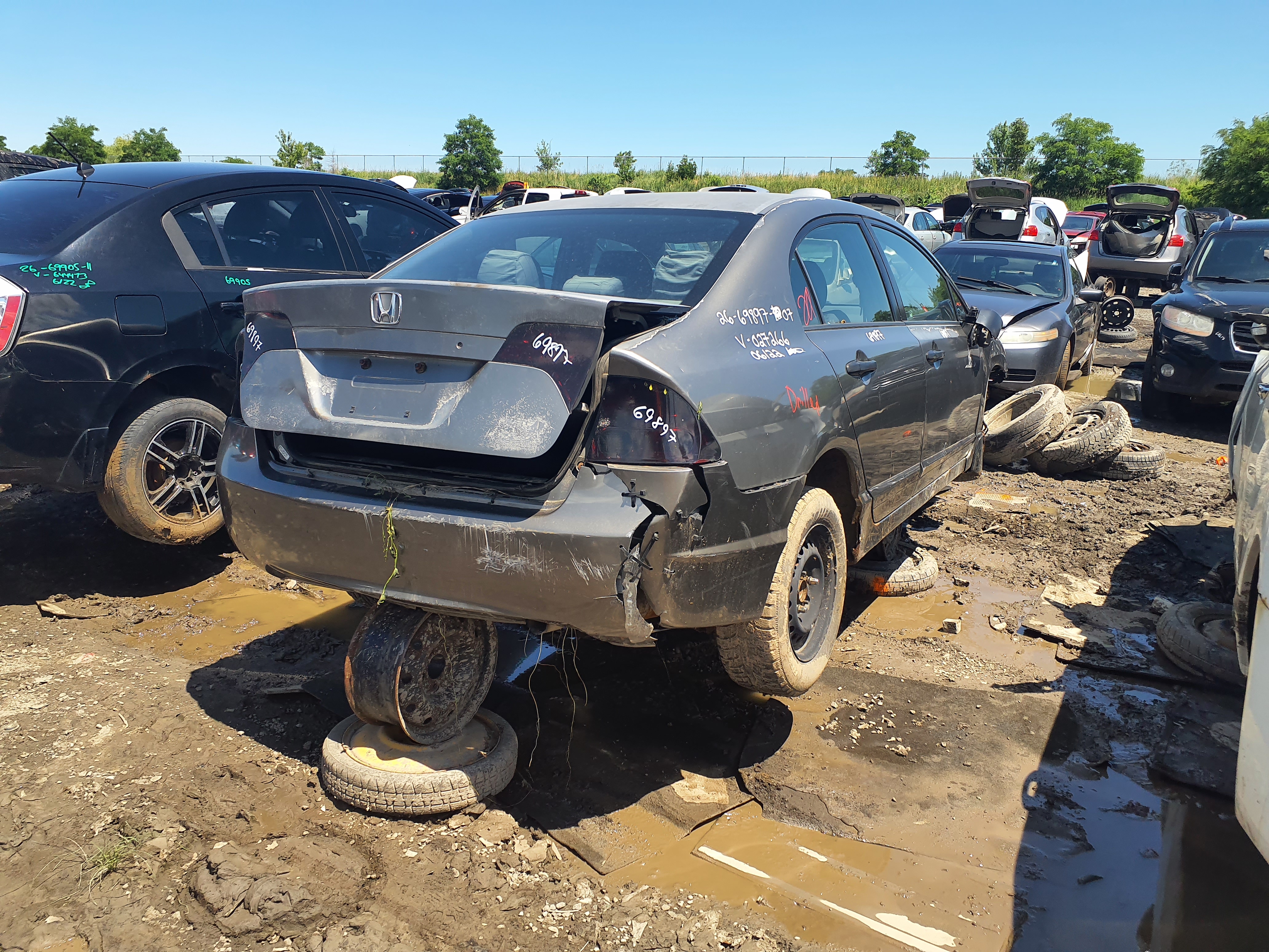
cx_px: 634
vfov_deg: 51.4
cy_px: 476
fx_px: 990
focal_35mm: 27
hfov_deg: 65.3
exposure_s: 1/1104
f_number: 1.9
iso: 40
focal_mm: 3.58
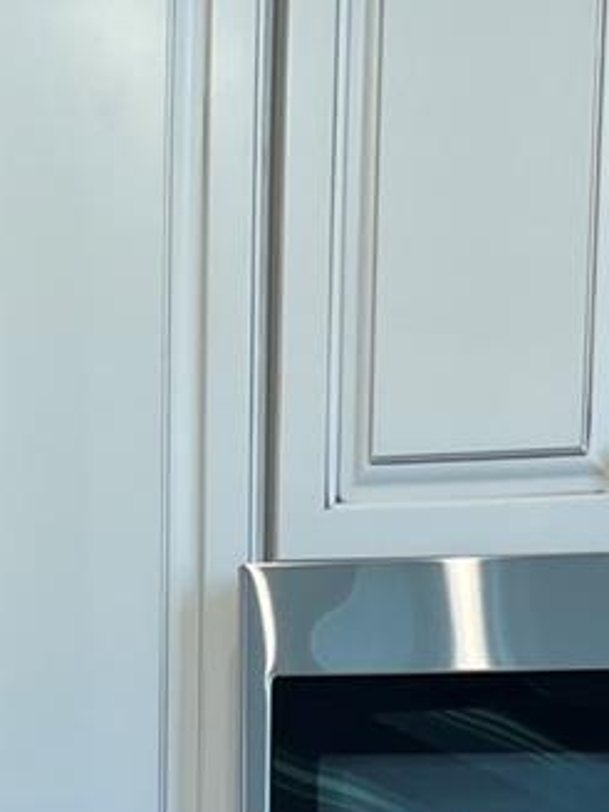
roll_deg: -2.9
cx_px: 634
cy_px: 1463
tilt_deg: -6.8
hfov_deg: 15.2
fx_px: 2228
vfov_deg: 17.0
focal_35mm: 95
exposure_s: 1/120
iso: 64
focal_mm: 5.1
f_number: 1.6
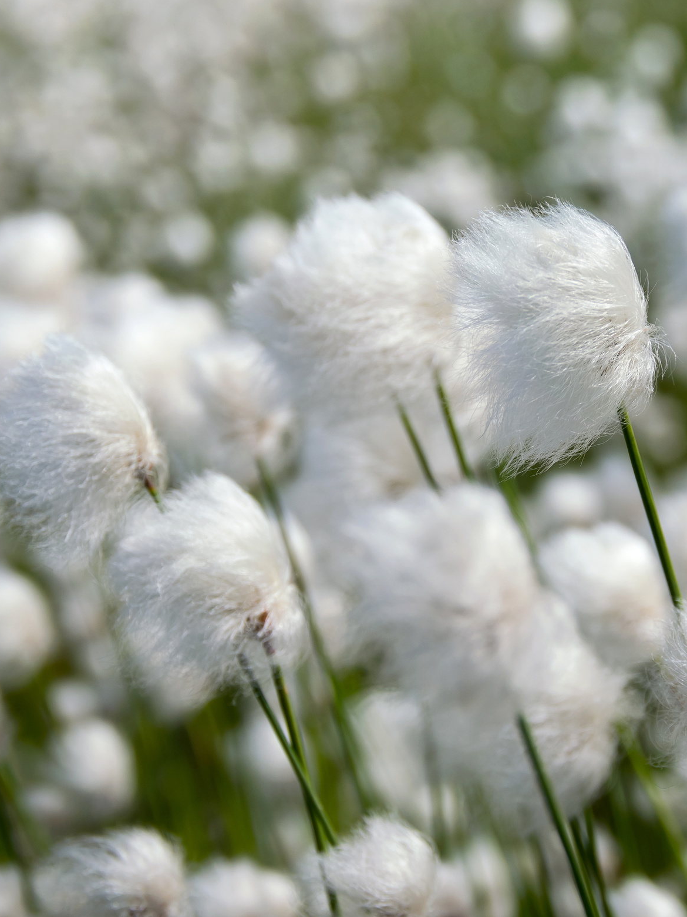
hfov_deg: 13.5
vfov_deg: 18.0
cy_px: 458
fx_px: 2886
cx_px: 489
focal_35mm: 109
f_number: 6.3
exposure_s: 1/1600
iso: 100
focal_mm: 50
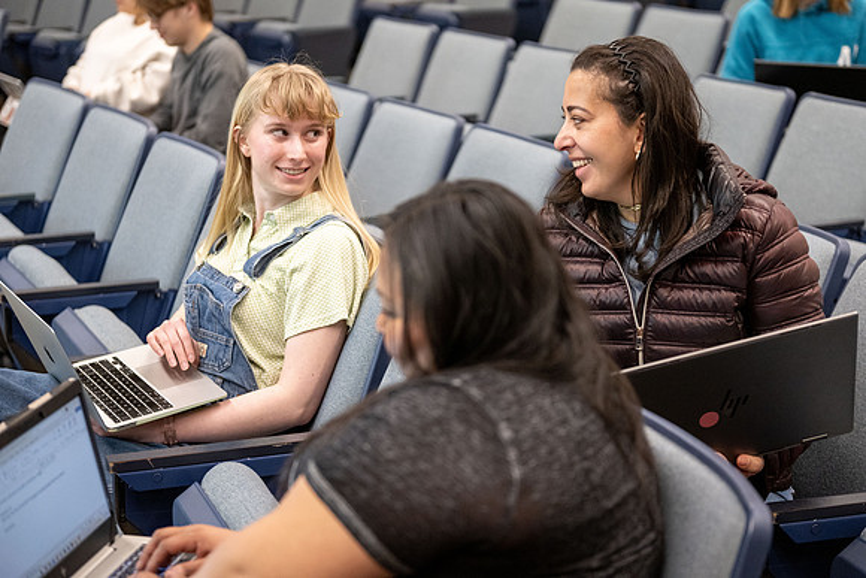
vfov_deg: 19.5
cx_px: 433
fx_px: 1684
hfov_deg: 28.8
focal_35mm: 70
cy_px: 289
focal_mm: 70
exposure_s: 1/200
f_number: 2.8
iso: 3200
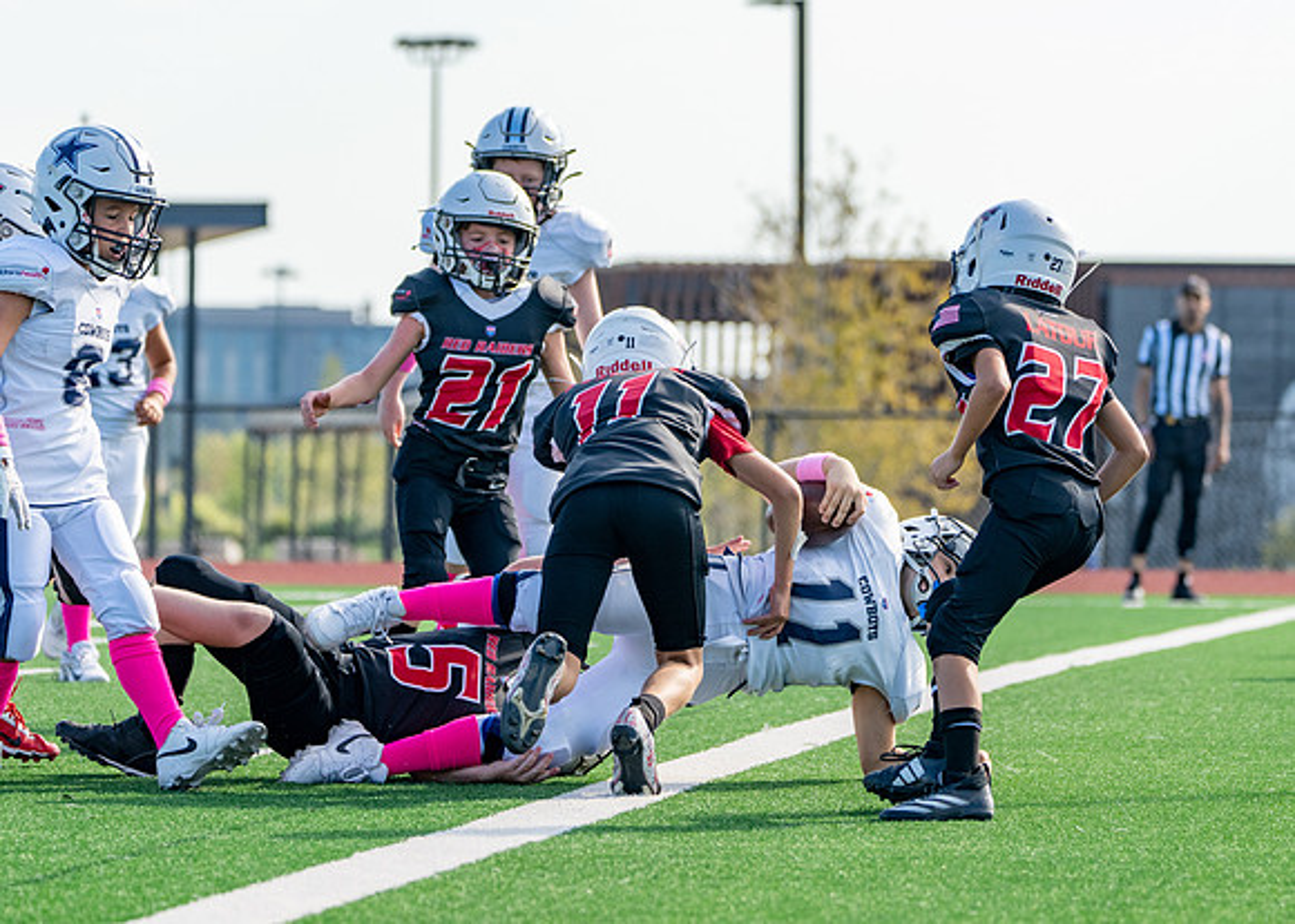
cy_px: 425
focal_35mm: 242
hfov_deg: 8.3
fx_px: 8909
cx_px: 722
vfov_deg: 5.9
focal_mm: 189
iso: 500
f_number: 5.6
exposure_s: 1/1250
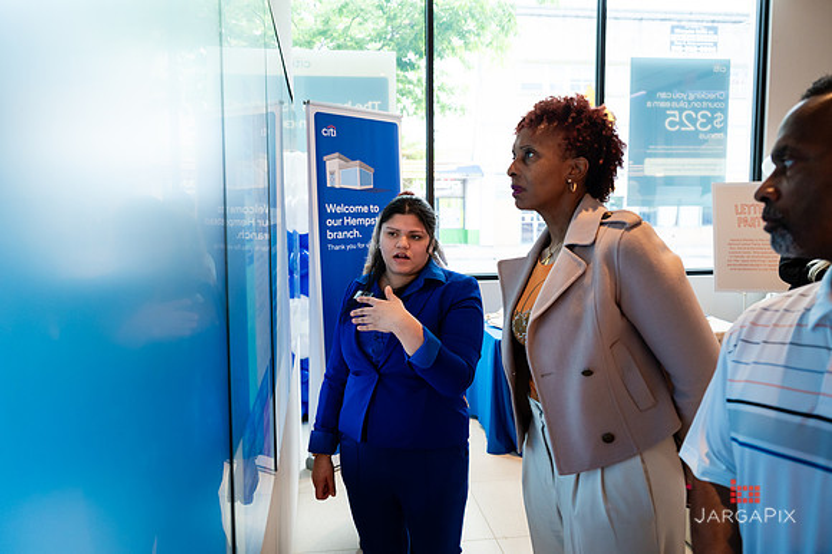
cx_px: 394
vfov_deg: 49.3
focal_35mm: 26
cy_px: 262
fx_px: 602
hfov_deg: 69.2
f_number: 3.2
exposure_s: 1/400
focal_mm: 24
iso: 1250
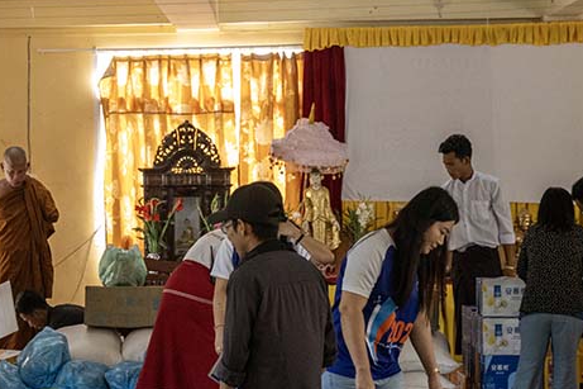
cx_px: 147
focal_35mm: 100
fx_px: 1619
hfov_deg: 20.3
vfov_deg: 13.6
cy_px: 271
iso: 3600
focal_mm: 48
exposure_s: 1/200
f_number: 5.6
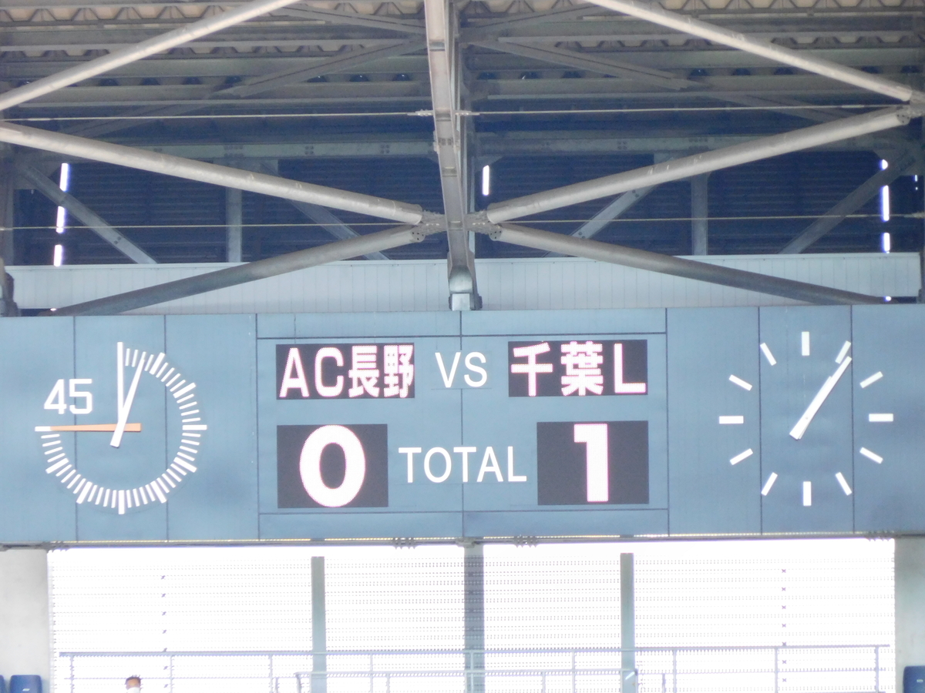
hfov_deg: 4.0
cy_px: 346
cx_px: 462
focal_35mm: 500
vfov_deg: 3.0
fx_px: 13361
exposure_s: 1/125
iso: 560
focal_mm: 90
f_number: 6.5
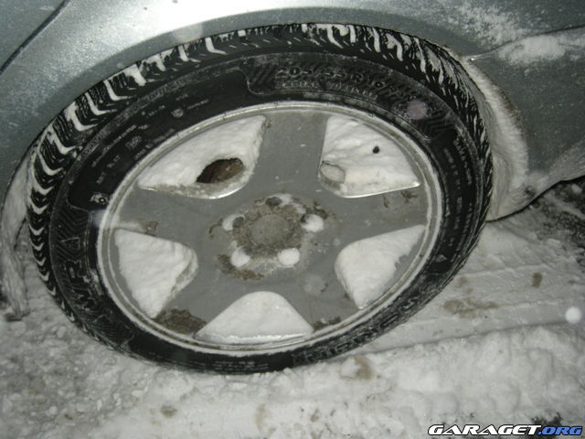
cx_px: 292
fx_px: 913
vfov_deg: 27.0
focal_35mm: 54
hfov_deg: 35.5
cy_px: 220
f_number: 3.3
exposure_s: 1/60
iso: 50
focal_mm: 8.8
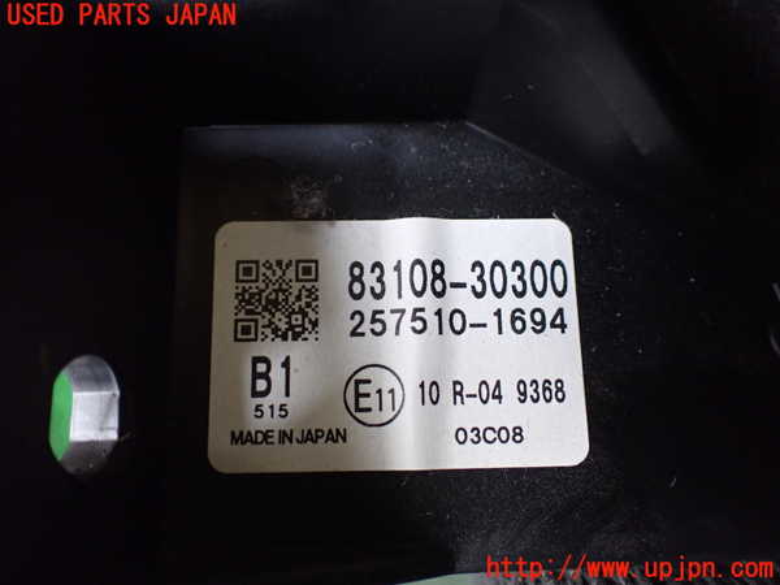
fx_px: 676
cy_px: 292
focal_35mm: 30
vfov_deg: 46.8
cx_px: 390
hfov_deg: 60.0
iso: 800
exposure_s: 1/40
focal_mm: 5.4
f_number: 2.3
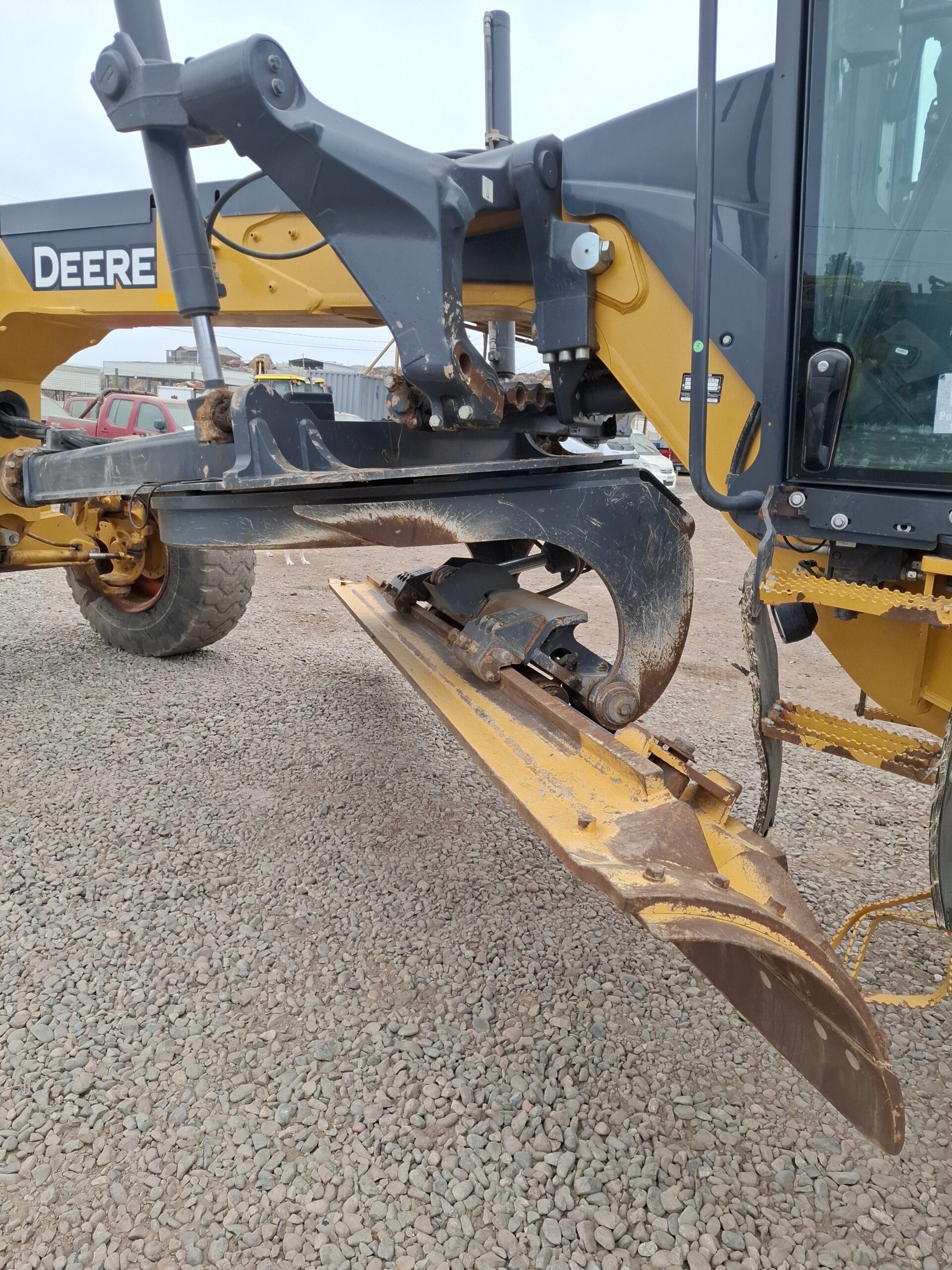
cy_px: 635
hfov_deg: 58.9
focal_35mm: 23
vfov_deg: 73.9
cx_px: 476
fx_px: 843
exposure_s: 1/512
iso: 50
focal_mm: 5.54
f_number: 1.8
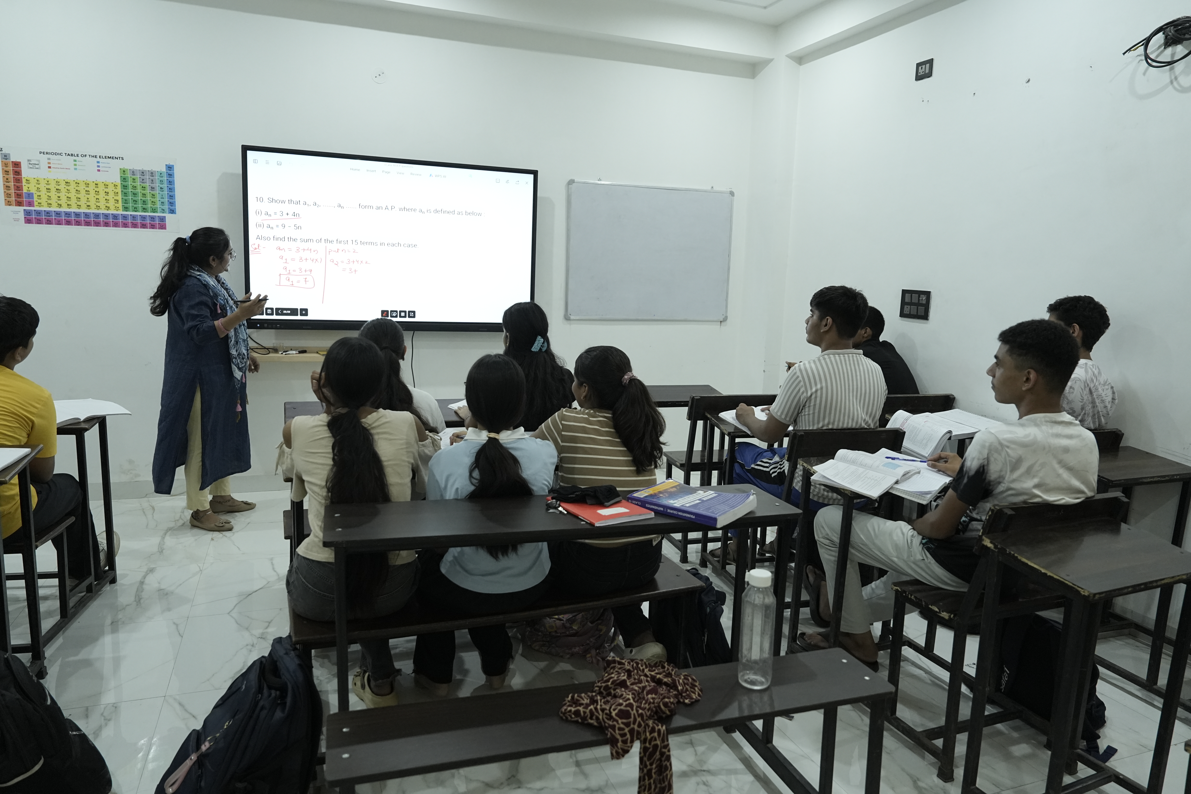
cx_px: 596
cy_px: 397
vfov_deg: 53.1
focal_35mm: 24
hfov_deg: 73.7
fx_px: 794
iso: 3200
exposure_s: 1/160
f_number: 4
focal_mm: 24
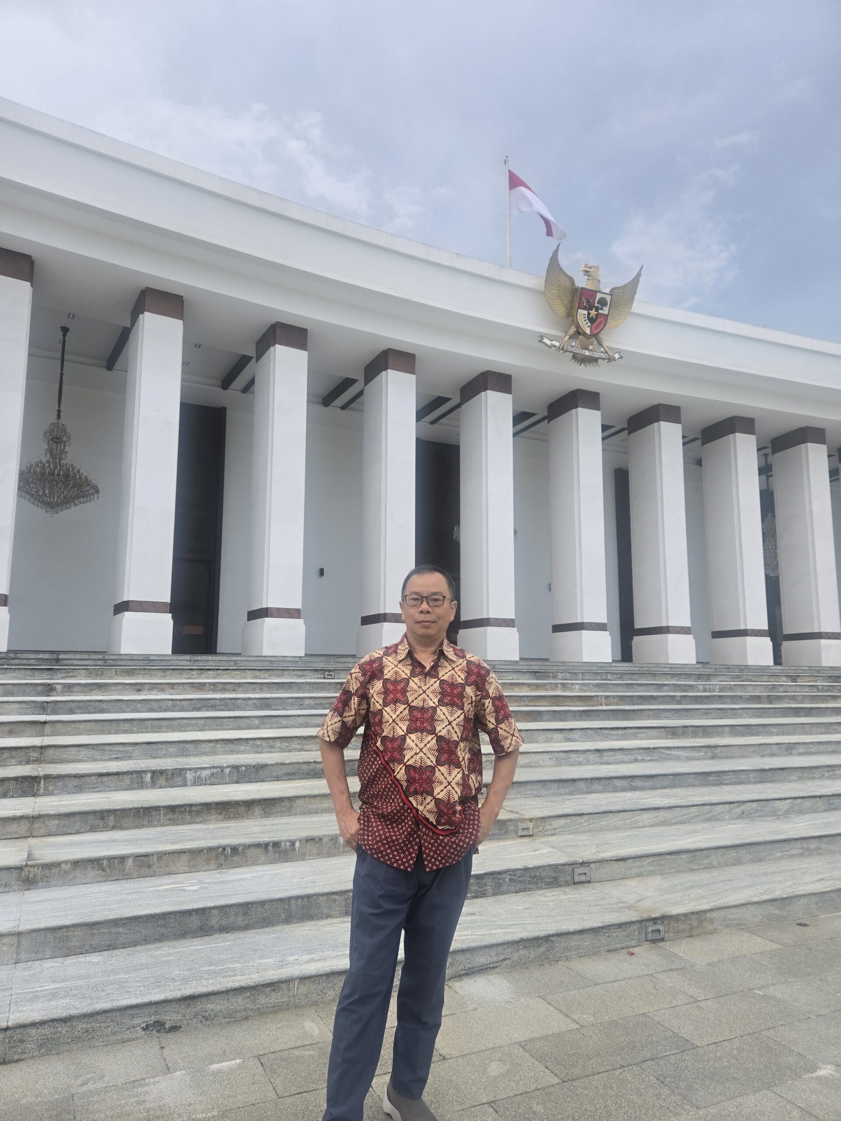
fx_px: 745
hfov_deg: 58.9
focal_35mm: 23
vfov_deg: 73.9
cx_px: 420
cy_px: 560
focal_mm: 5.4
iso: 80
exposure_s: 1/1050
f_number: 1.8
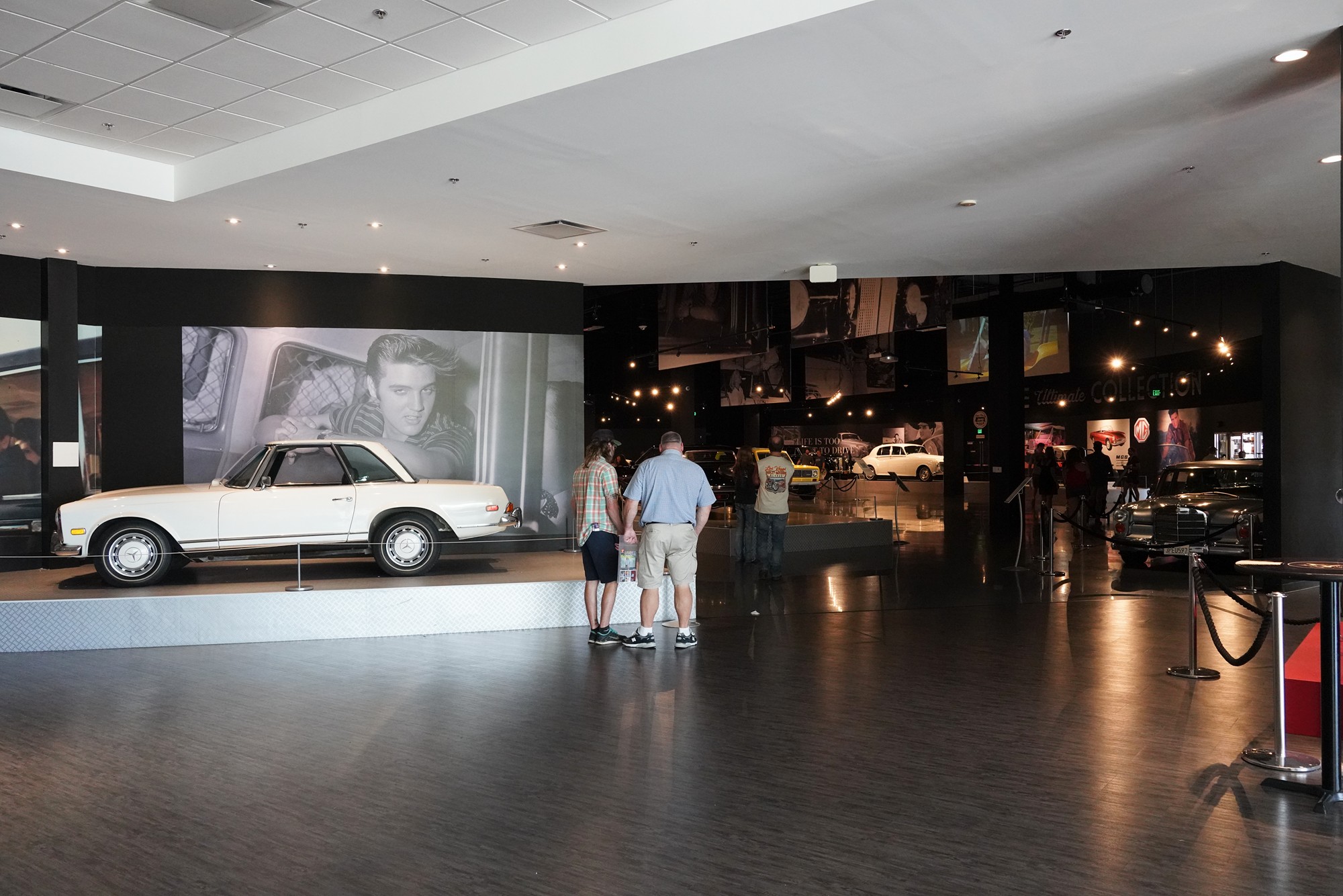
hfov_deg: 65.5
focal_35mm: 28
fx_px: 1045
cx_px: 672
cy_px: 448
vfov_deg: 46.4
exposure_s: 1/100
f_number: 8
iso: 6400
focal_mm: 28
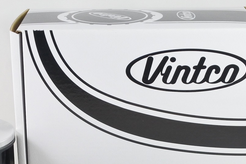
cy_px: 178
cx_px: 100
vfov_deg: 15.7
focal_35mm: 85
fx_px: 581
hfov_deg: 23.9
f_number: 4.2
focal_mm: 14.7
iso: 640
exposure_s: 1/125
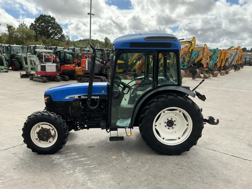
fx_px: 204
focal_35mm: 28
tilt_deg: -6.9
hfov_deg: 63.4
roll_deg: -1.7
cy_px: 94
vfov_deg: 49.7
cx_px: 126
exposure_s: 1/1786
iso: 25
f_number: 1.8
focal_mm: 3
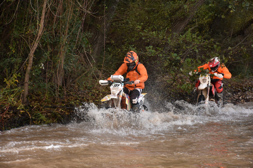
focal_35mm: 135
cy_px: 84
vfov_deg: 10.2
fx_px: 949
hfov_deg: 15.2
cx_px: 126
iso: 640
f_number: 5.3
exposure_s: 1/250
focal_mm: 90
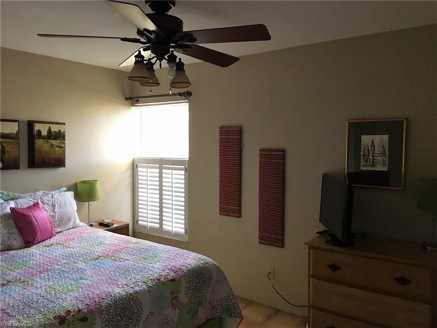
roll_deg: -0.3
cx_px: 218
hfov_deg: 61.7
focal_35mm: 29
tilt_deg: -2.8
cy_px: 164
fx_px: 366
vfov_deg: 48.2
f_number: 2.2
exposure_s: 1/30
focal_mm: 4.15
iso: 160
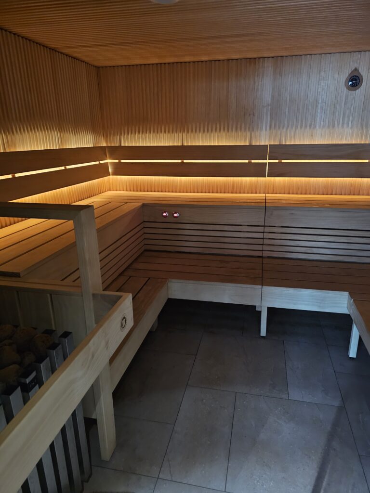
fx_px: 328
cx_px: 185
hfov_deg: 58.9
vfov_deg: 73.9
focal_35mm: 23
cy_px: 246
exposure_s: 1/25
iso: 1250
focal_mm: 6.3
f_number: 1.7
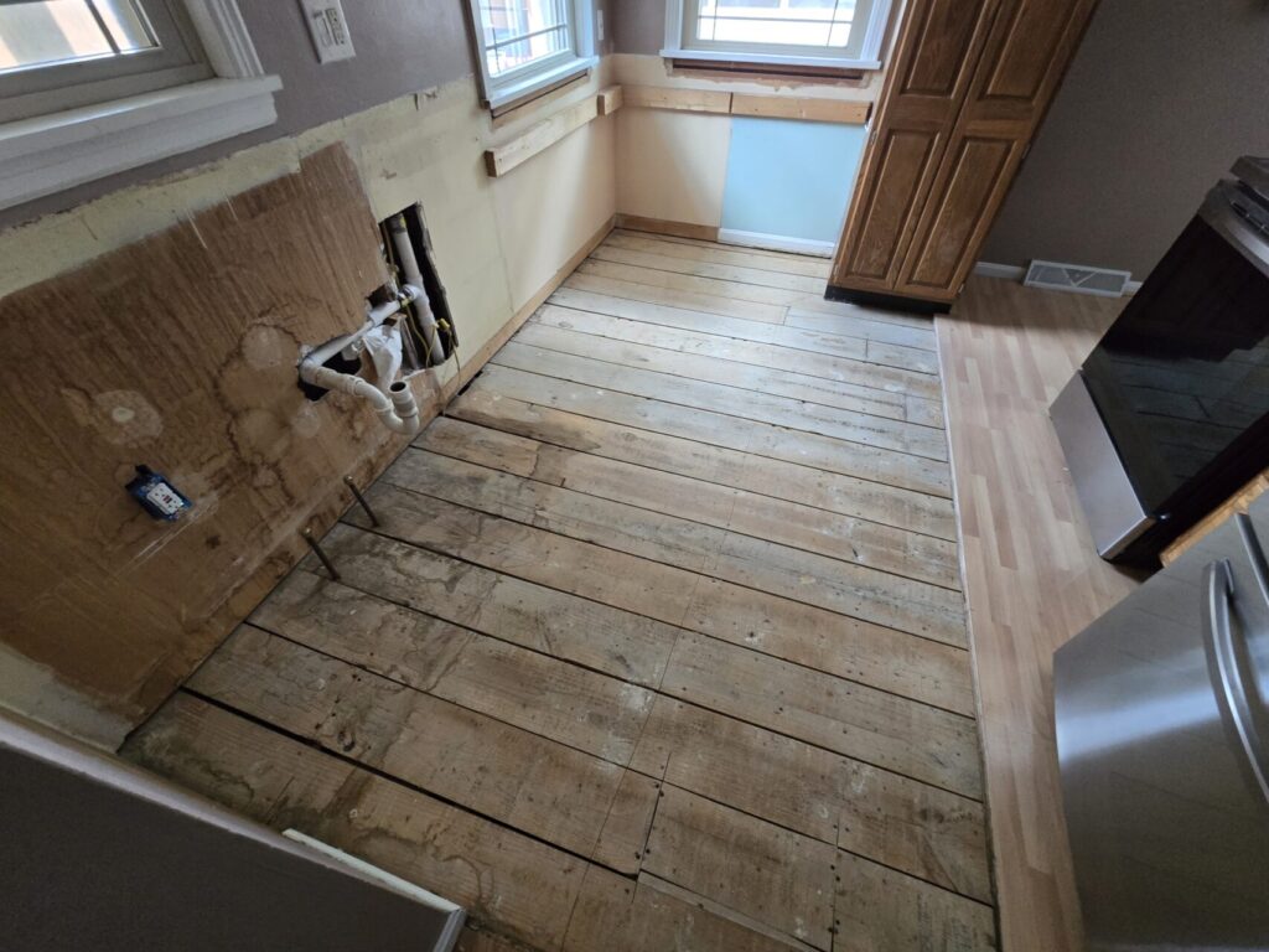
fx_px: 477
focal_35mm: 13
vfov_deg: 89.9
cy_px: 476
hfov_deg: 106.2
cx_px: 634
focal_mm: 2.2
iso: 500
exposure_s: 1/60
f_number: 2.2
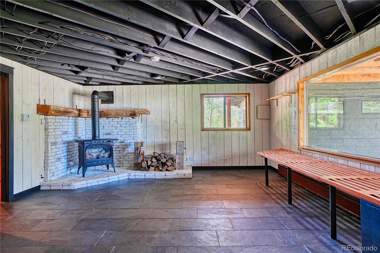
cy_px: 126
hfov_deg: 85.4
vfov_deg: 63.2
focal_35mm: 20
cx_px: 190
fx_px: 206
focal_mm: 13
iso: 320
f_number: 6.3
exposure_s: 1/4
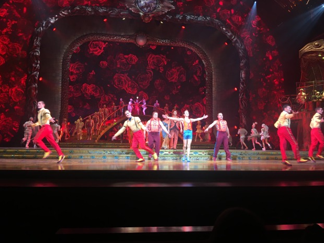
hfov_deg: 60.0
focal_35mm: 30
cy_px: 125
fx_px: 281
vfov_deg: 46.8
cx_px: 159
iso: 32
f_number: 2.2
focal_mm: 4.15
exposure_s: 1/40
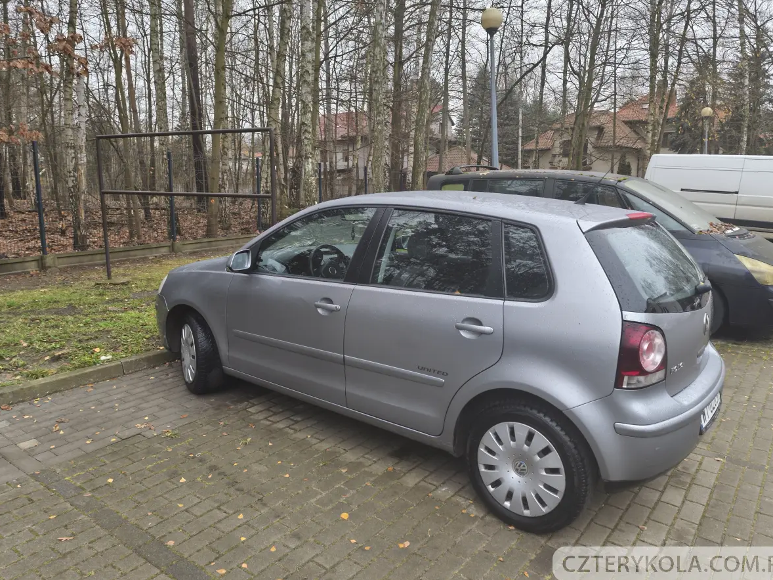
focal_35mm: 25
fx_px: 558
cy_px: 277
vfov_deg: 54.8
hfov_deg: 69.4
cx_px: 390
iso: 320
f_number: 1.65
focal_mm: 6.14
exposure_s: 1/50
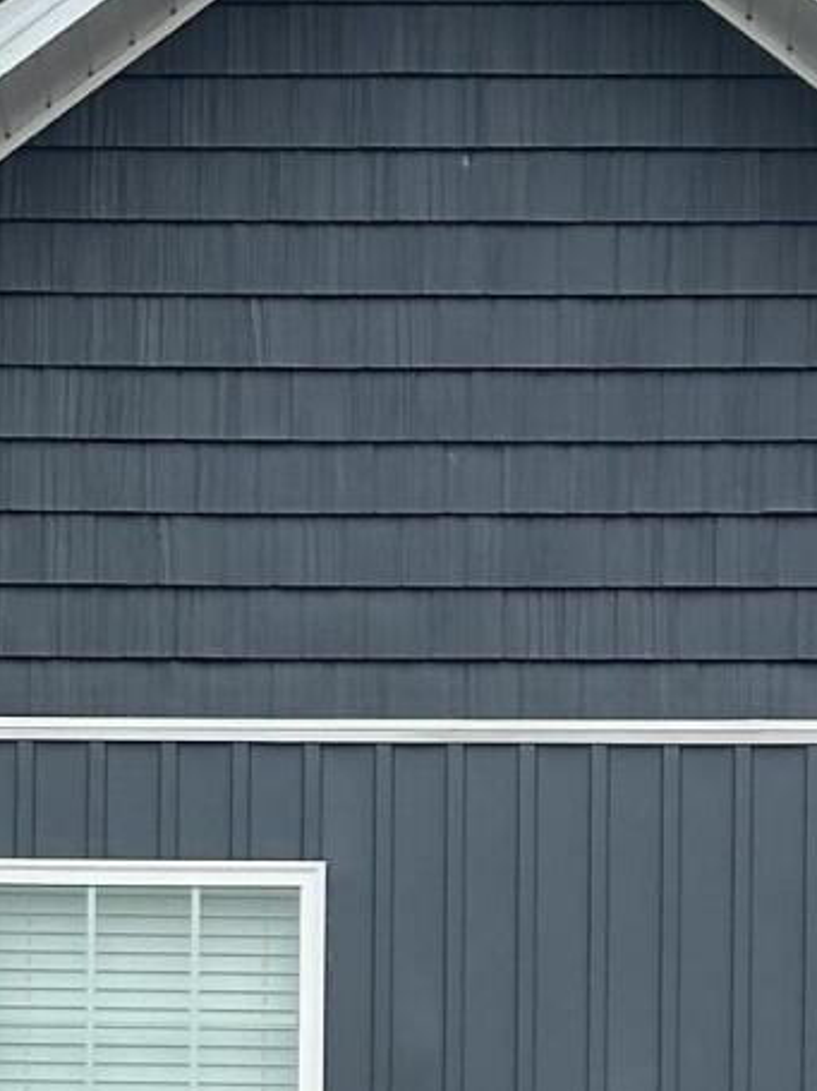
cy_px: 2065
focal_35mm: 211
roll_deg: -2.4
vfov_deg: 8.9
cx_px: 410
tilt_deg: +2.3
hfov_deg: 7.0
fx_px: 6643
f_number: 1.78
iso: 64
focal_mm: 6.86
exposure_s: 1/935
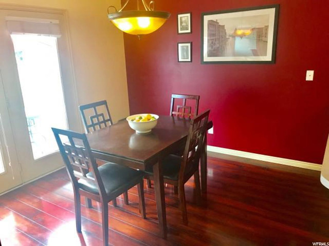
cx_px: 164
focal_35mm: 28
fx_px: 266
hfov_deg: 63.4
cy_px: 123
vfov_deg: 49.7
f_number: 1.8
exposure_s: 1/30
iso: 40
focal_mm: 3.99
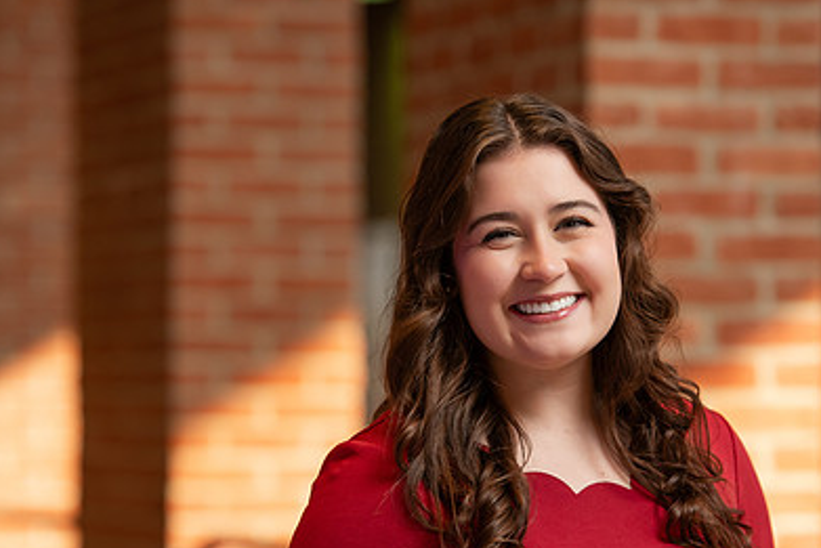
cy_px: 396
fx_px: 4403
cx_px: 447
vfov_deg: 7.1
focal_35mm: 193
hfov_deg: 10.7
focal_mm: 130
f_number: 3.2
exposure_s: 1/250
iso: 250
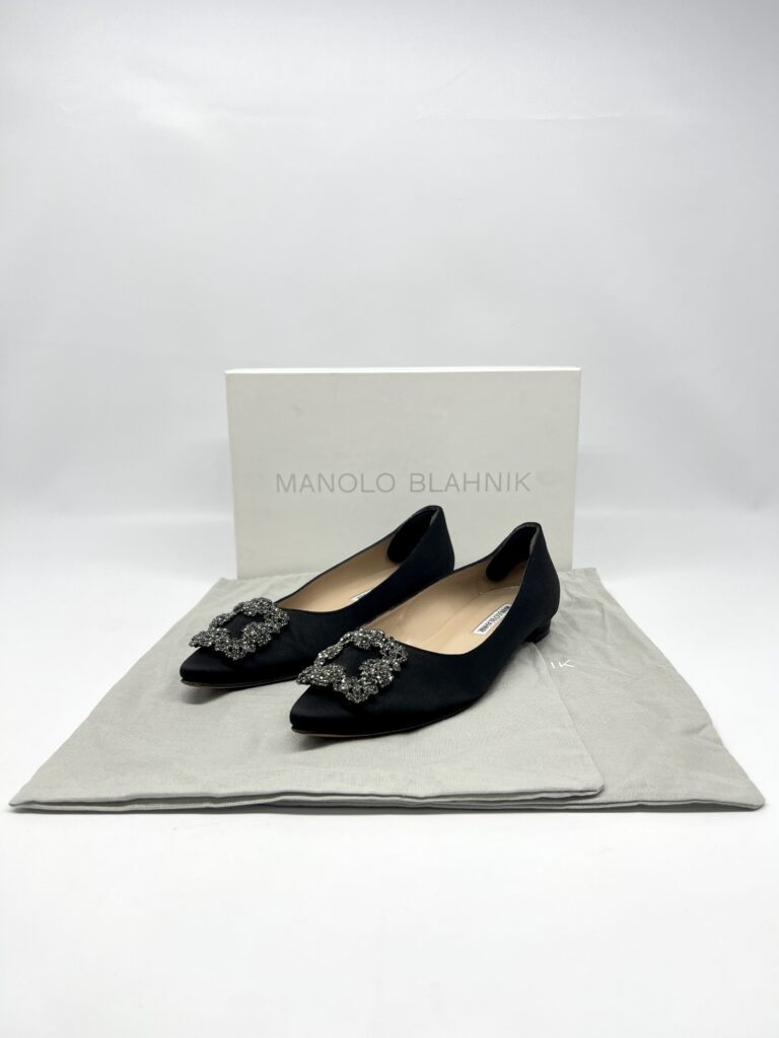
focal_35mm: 26
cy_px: 519
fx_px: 780
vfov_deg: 67.3
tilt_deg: -10.4
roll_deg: +0.2
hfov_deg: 53.1
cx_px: 390
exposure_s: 1/100
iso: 32
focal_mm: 5.7
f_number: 1.5
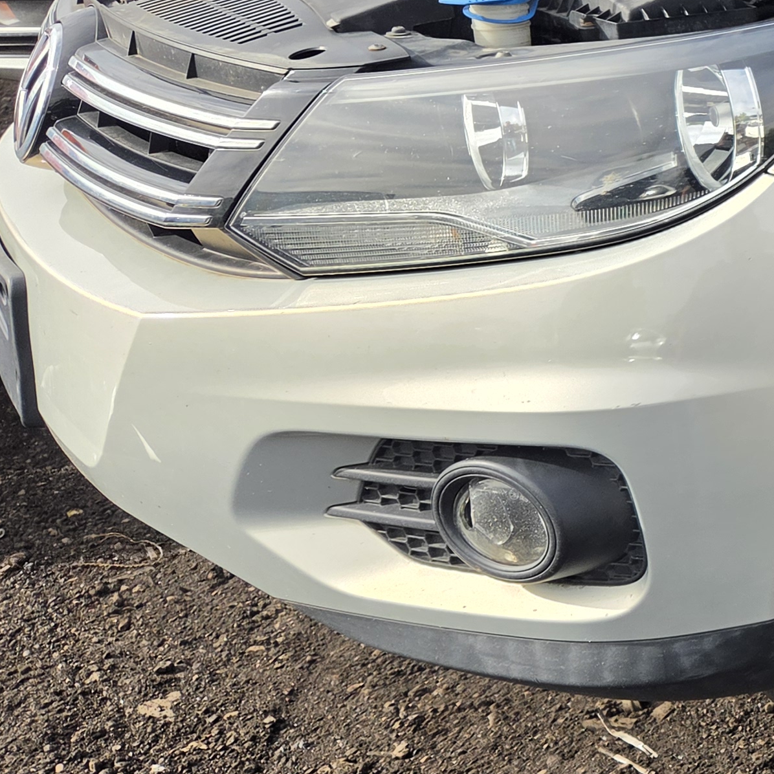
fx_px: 1720
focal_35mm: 68
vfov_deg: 24.9
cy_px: 133
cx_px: 1212
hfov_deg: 20.9
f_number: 1.8
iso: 80
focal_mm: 5.4
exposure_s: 1/2737
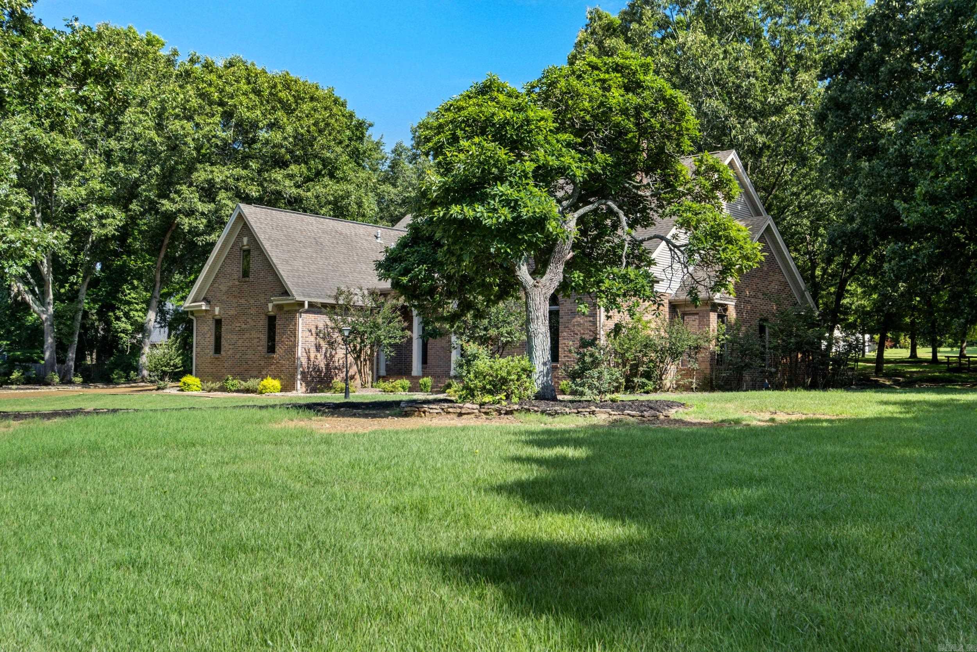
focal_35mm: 36
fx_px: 977
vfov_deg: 36.9
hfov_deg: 53.1
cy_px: 326
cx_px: 488
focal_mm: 24
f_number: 7.1
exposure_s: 1/80
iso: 400
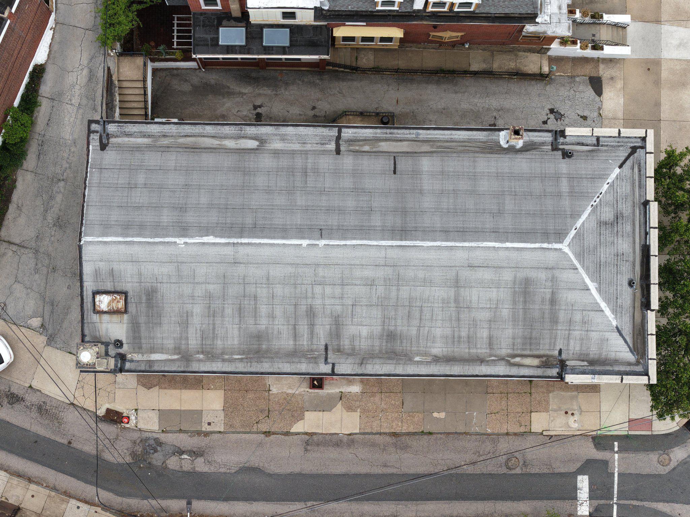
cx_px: 345
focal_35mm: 70
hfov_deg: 27.8
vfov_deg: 21.0
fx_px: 1395
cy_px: 258
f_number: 2.8
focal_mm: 19.35
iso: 125
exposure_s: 1/640
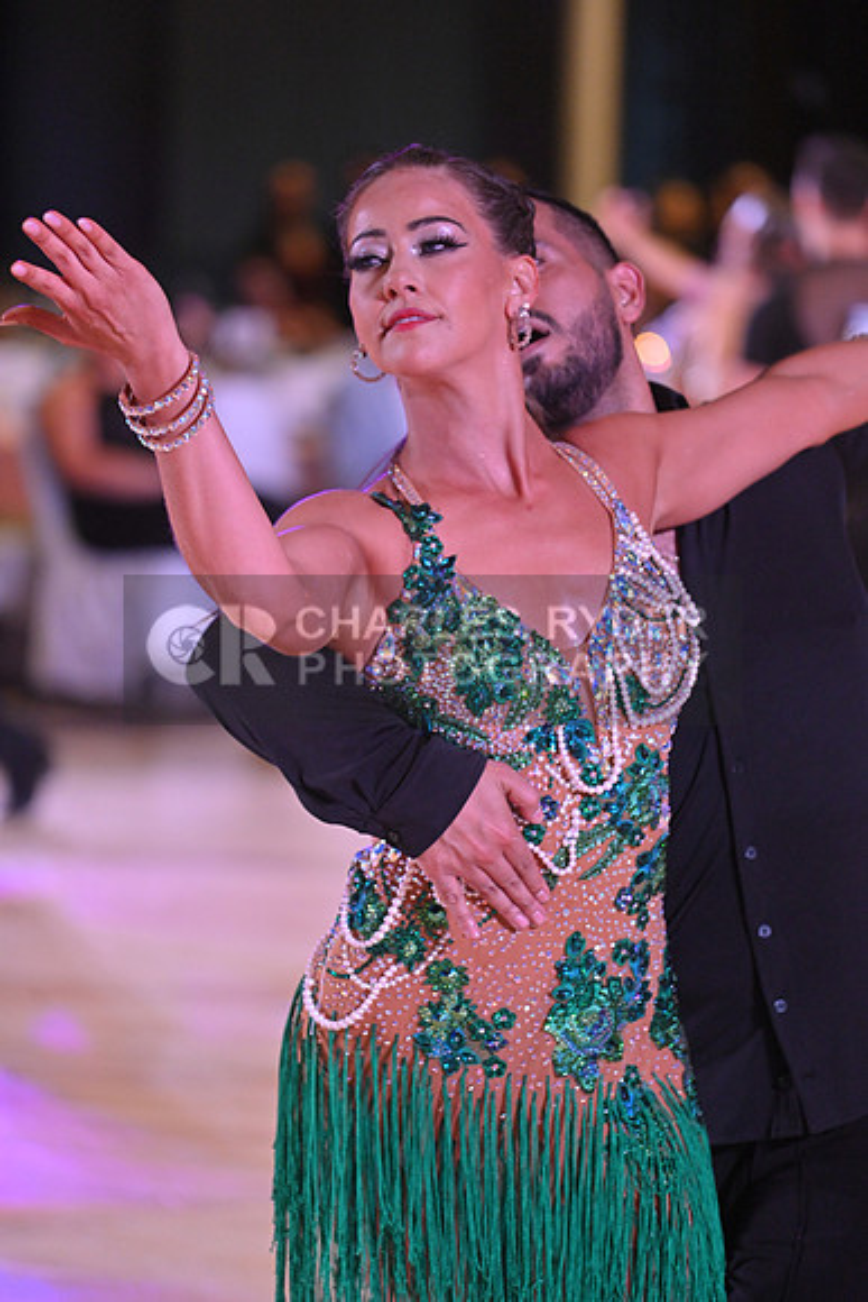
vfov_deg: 10.3
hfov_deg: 6.9
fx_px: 7228
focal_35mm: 200
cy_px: 651
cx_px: 434
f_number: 4.5
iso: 2500
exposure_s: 1/400
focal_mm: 200
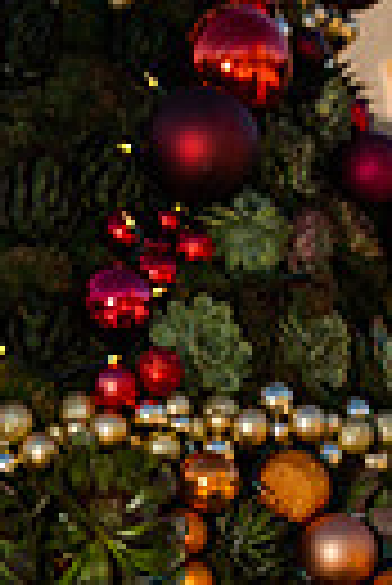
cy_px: 855
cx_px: 117
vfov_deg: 7.9
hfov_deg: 5.4
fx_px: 4170
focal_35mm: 256
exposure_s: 1/250
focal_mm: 74
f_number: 5.6
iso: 50
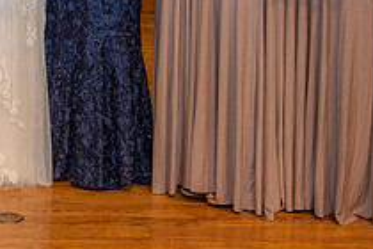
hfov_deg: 23.9
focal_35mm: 80
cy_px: -73
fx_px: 829
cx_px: -27
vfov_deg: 16.2
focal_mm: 29
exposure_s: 1/125
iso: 640
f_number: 4
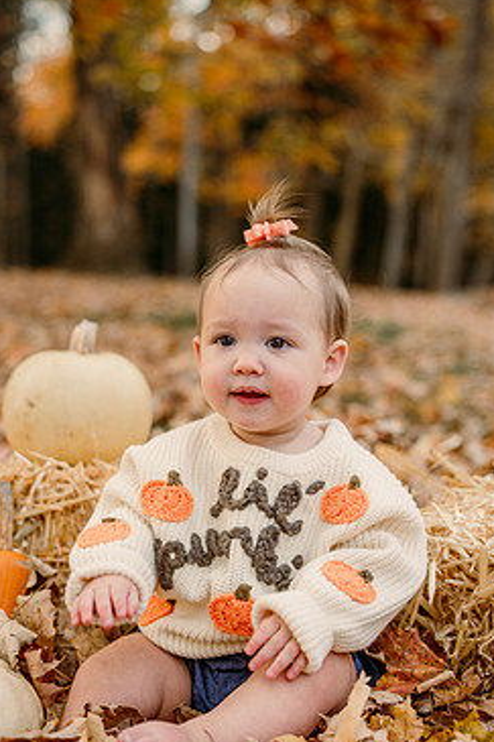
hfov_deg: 25.5
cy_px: 417
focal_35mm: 53
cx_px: 220
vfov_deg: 37.5
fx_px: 1092
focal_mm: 43
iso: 250
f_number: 2.2
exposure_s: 1/400
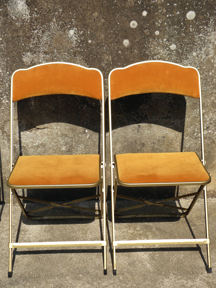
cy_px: 144
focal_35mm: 50
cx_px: 108
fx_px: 416
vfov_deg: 38.2
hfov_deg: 29.1
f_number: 8
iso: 100
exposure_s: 1/160
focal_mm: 9.1
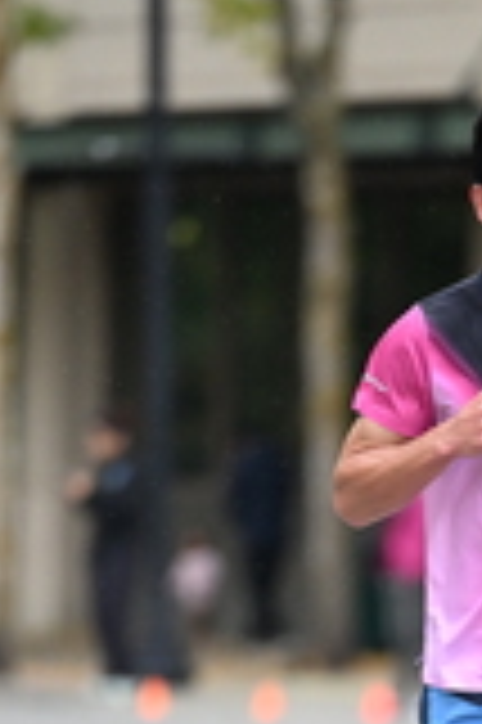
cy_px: 908
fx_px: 13786
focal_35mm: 685
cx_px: 502
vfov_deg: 3.0
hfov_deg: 2.0
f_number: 2.8
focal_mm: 200
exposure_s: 1/1600
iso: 1250
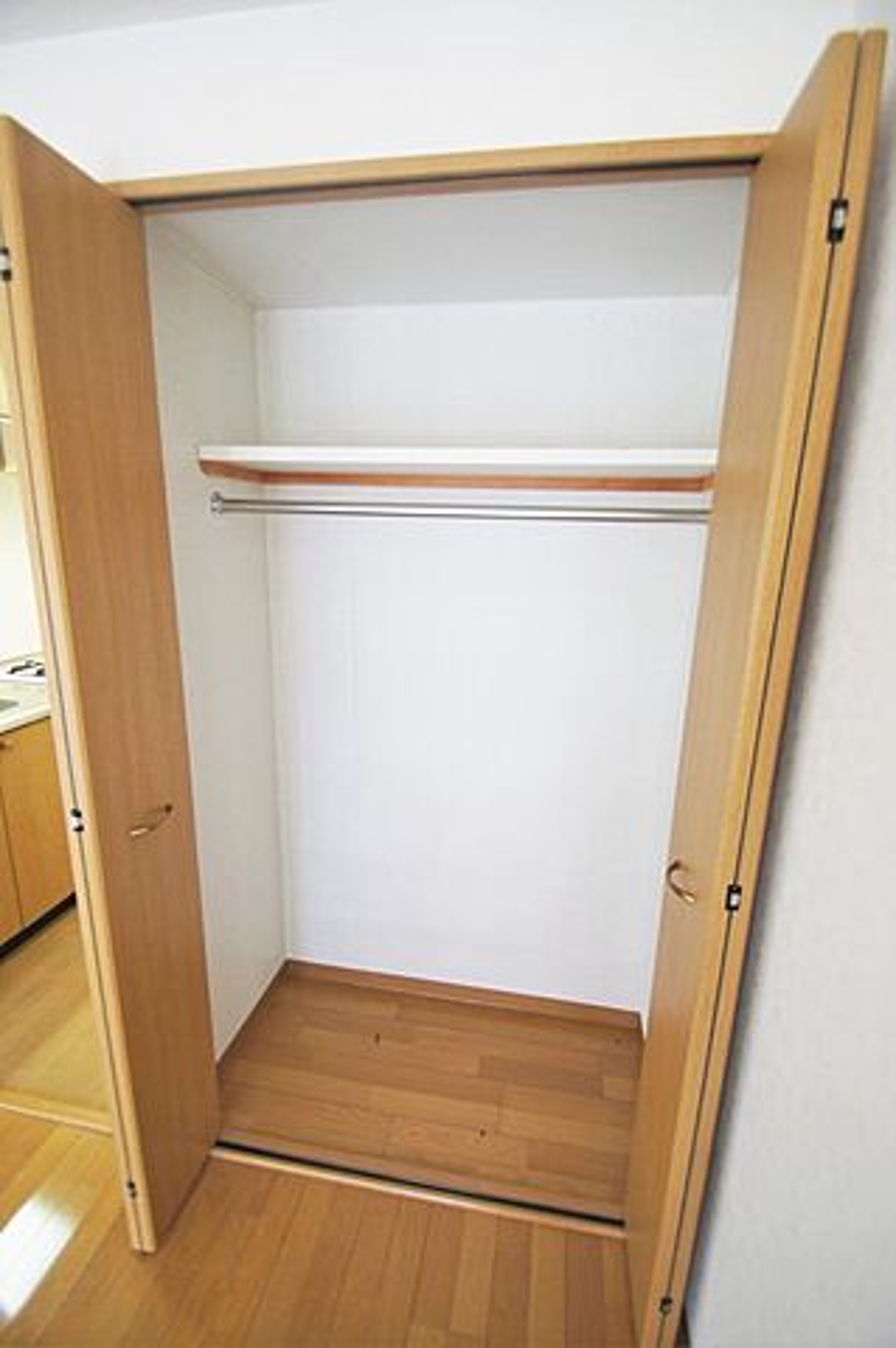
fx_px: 561
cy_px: 674
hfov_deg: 77.2
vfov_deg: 100.4
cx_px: 448
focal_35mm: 15
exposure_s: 1/30
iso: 400
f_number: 3.5
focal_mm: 10
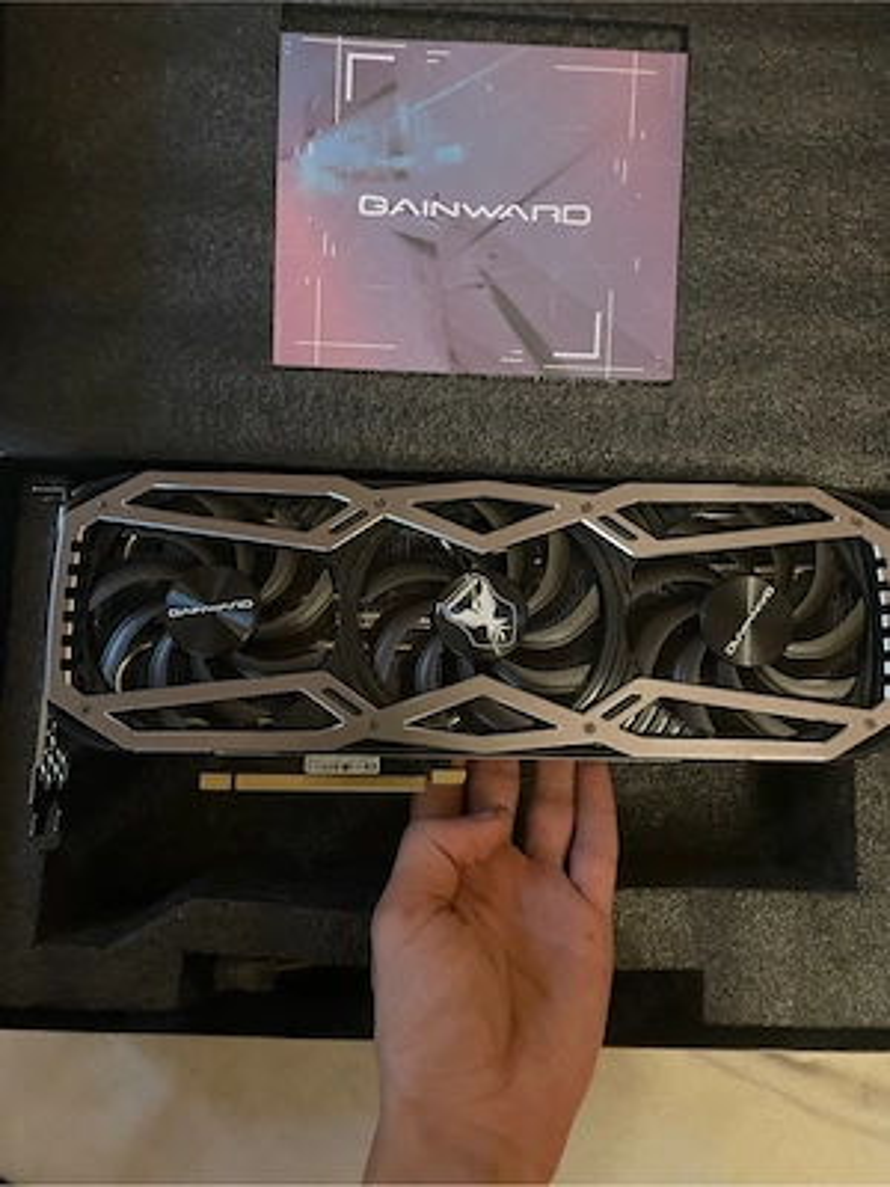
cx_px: 445
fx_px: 891
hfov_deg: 53.1
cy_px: 594
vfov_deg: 67.3
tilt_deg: -81.6
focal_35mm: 26
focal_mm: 4.2
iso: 1000
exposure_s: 1/28
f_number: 1.6
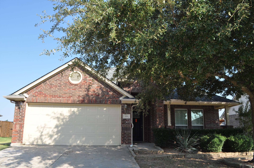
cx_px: 127
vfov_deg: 47.8
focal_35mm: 27
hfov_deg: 67.4
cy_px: 84
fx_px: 190
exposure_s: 1/200
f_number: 10
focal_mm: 18
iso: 200
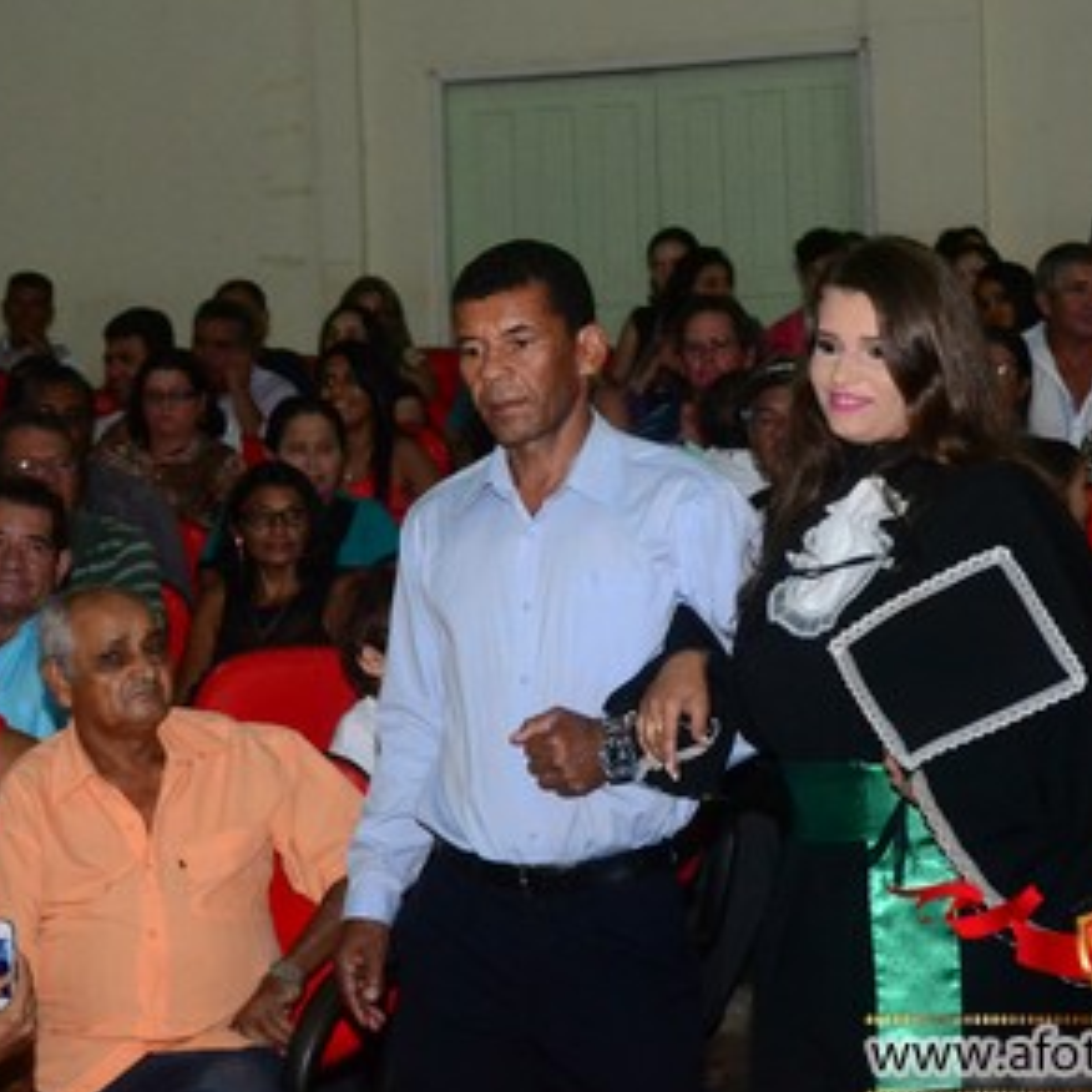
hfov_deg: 17.1
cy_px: 557
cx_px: 553
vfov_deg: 17.1
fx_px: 3640
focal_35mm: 102
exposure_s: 1/80
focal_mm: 52
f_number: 7.1
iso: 3200
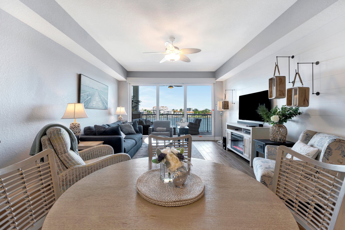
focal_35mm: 15
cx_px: 172
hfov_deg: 100.4
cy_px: 115
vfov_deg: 77.3
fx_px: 144
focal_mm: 10
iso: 250
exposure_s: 1/20
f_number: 7.1
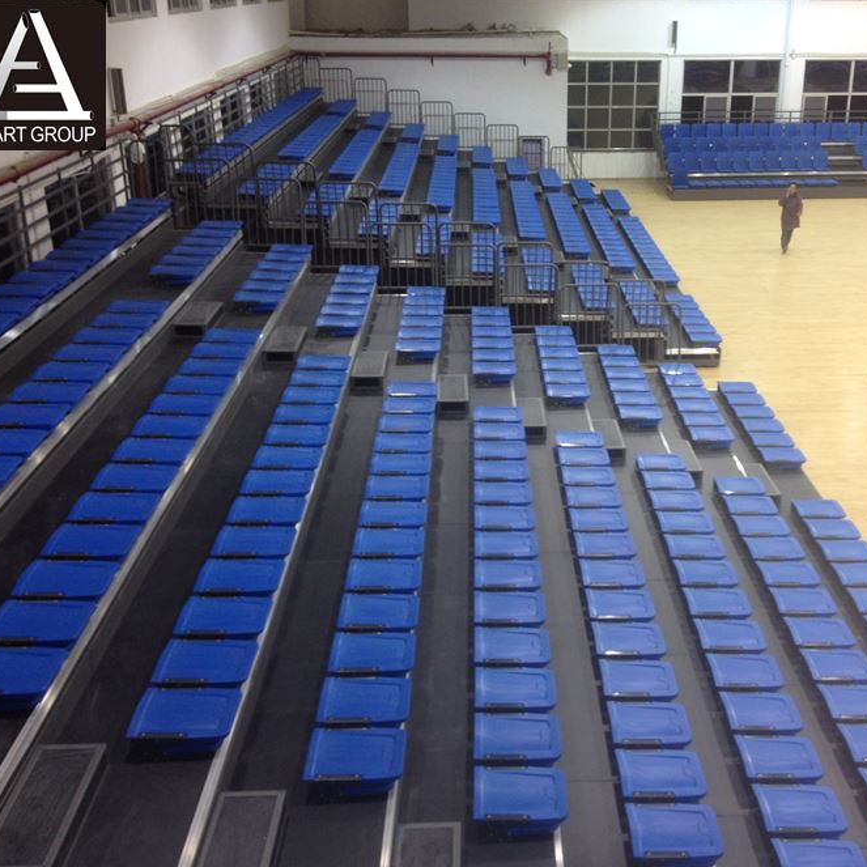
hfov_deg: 39.8
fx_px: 1190
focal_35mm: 42
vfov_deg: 40.0
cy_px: 430
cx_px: 531
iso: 80
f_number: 2.4
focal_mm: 4.28
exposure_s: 1/20
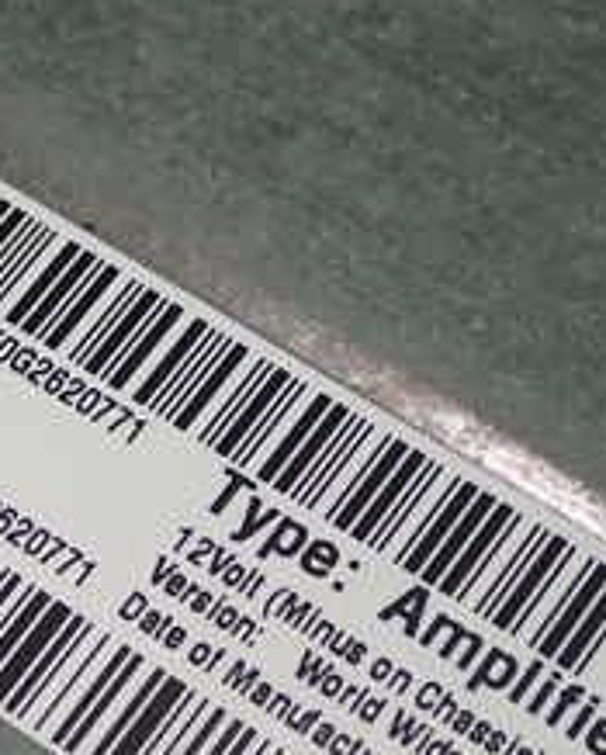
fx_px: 2640
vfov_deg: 16.2
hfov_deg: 12.8
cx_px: -107
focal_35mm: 118
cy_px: 485
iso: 160
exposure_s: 1/80
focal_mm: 7.84
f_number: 2.9
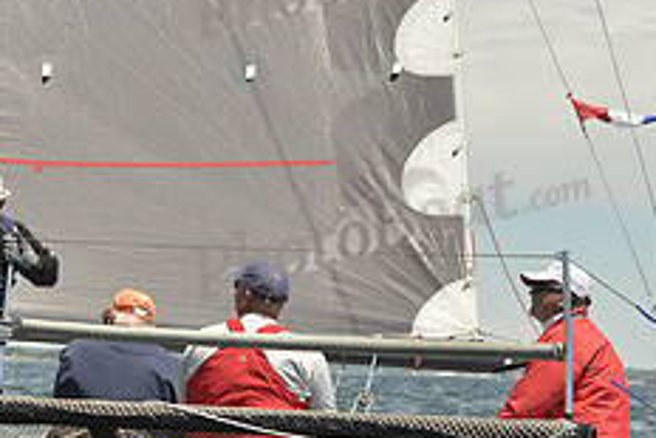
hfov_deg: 11.7
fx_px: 3191
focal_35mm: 175
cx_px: 48
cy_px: 414
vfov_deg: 7.8
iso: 280
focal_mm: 70
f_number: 6.3
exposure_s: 1/1600
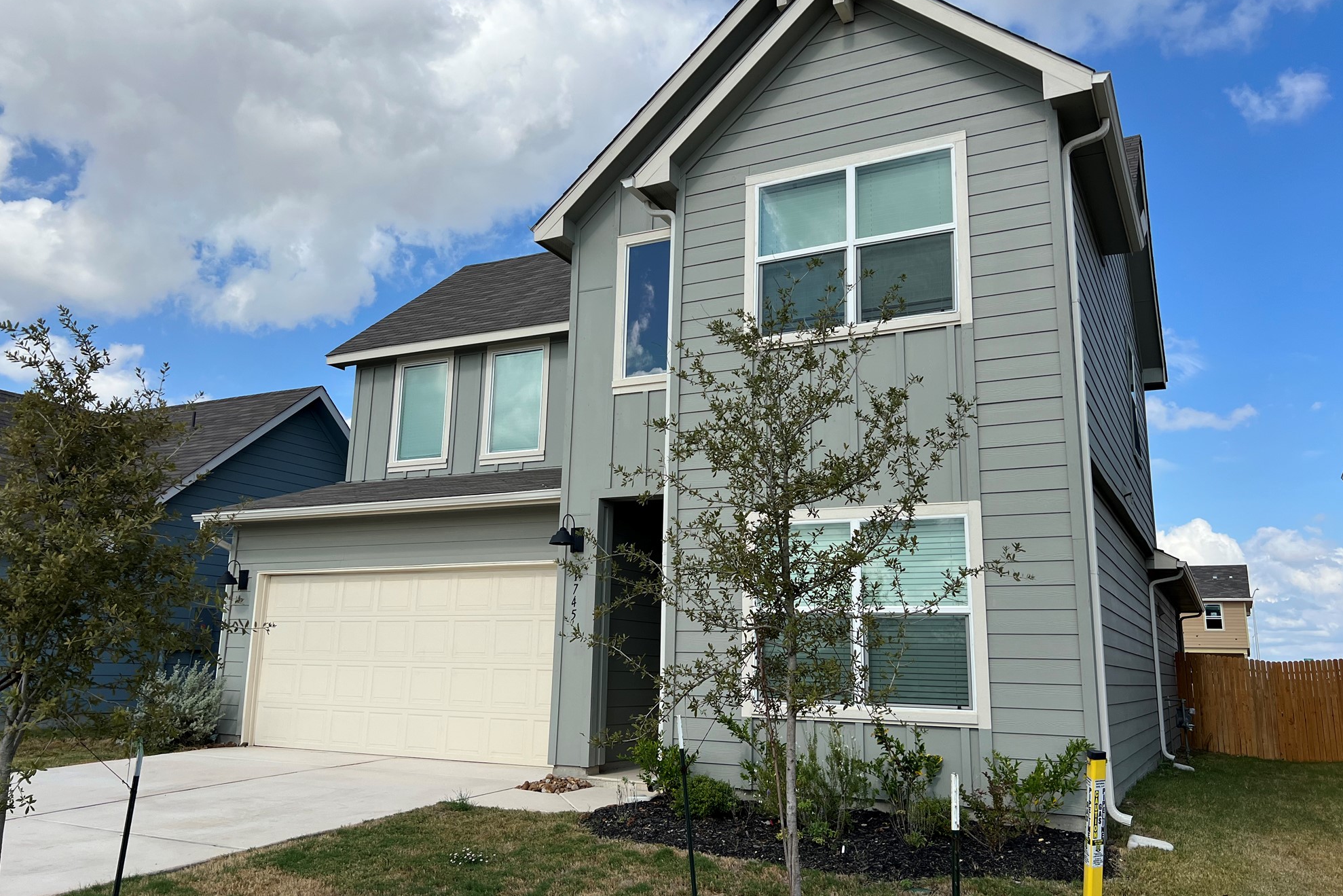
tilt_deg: +12.4
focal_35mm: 28
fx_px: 1045
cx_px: 662
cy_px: 427
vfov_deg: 46.4
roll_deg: -1.1
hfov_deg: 65.5
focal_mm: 5.7
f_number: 1.5
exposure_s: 1/4831
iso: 50
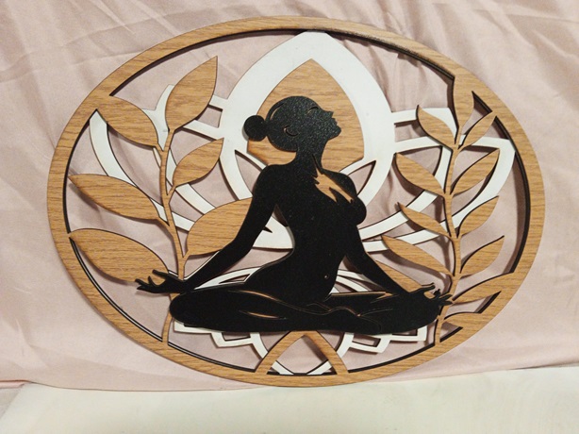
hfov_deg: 65.3
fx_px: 451
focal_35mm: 27
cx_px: 290
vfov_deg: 51.3
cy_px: 217
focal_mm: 3.98
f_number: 1.8
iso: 1000
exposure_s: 1/33
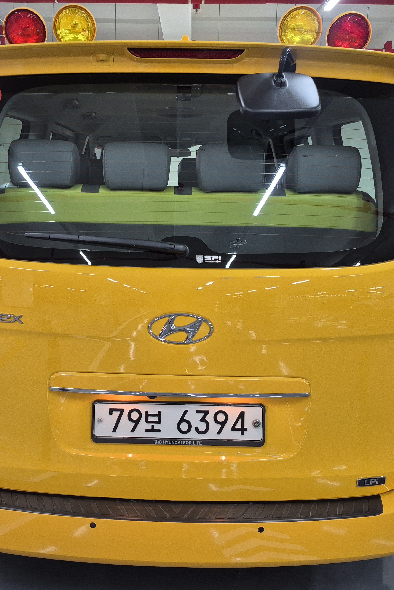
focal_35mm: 35
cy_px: 296
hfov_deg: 37.8
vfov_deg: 54.4
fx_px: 574
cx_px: 166
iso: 160
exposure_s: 1/120
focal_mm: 5.4
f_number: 1.8
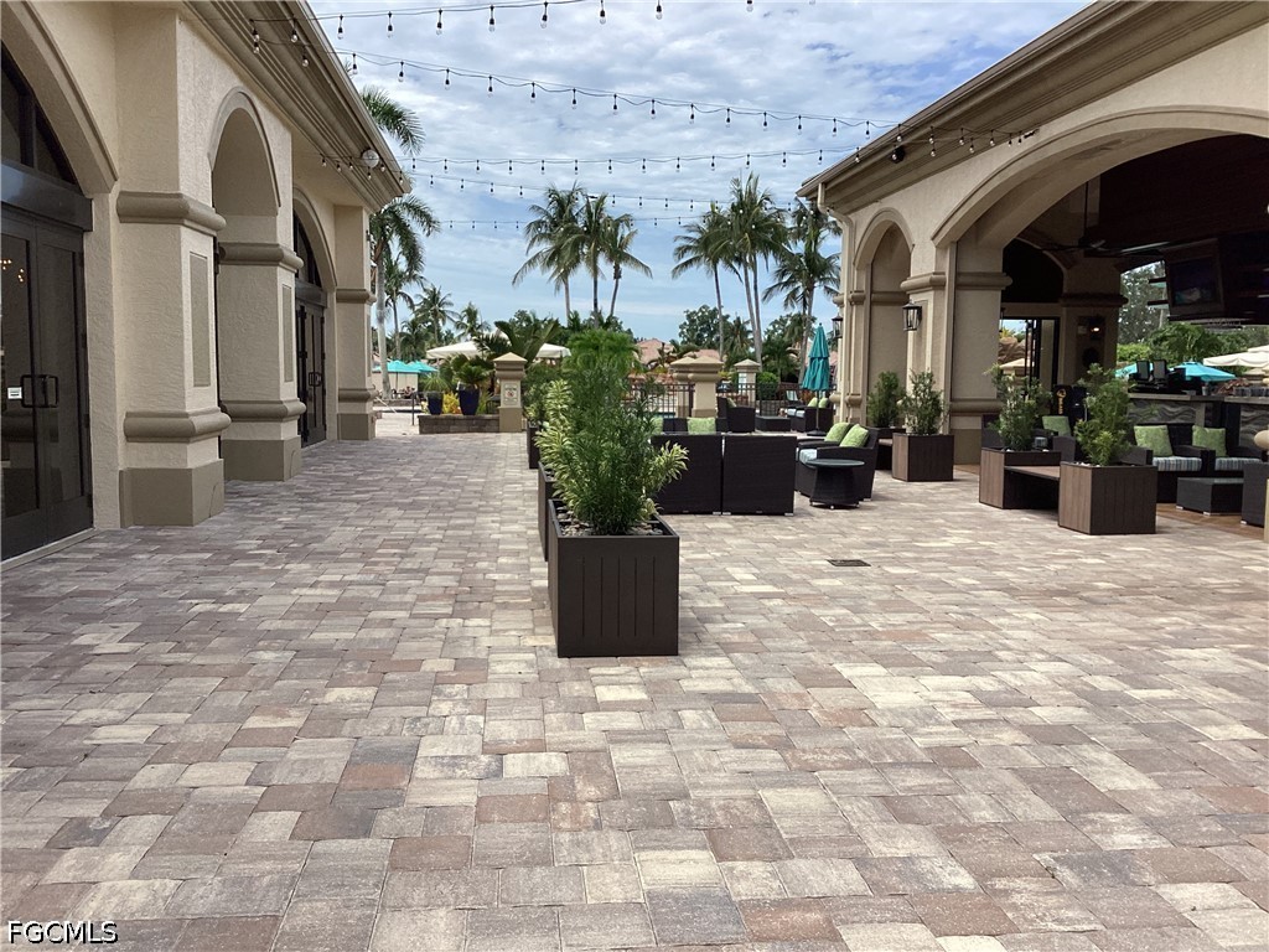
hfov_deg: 58.4
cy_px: 476
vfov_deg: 45.4
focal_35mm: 31
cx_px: 634
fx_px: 1136
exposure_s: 1/1664
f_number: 2.4
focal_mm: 3.3
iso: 25
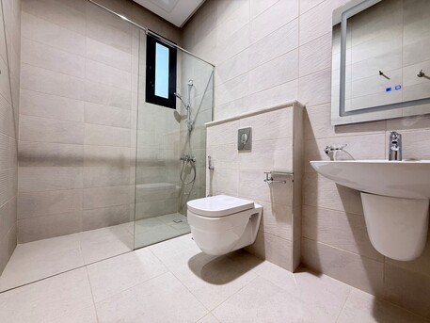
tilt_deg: +0.5
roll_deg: -0.9
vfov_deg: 85.7
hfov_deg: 102.0
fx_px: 174
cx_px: 215
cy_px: 162
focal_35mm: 14
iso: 320
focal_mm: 2.22
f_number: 2.2
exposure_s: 1/50
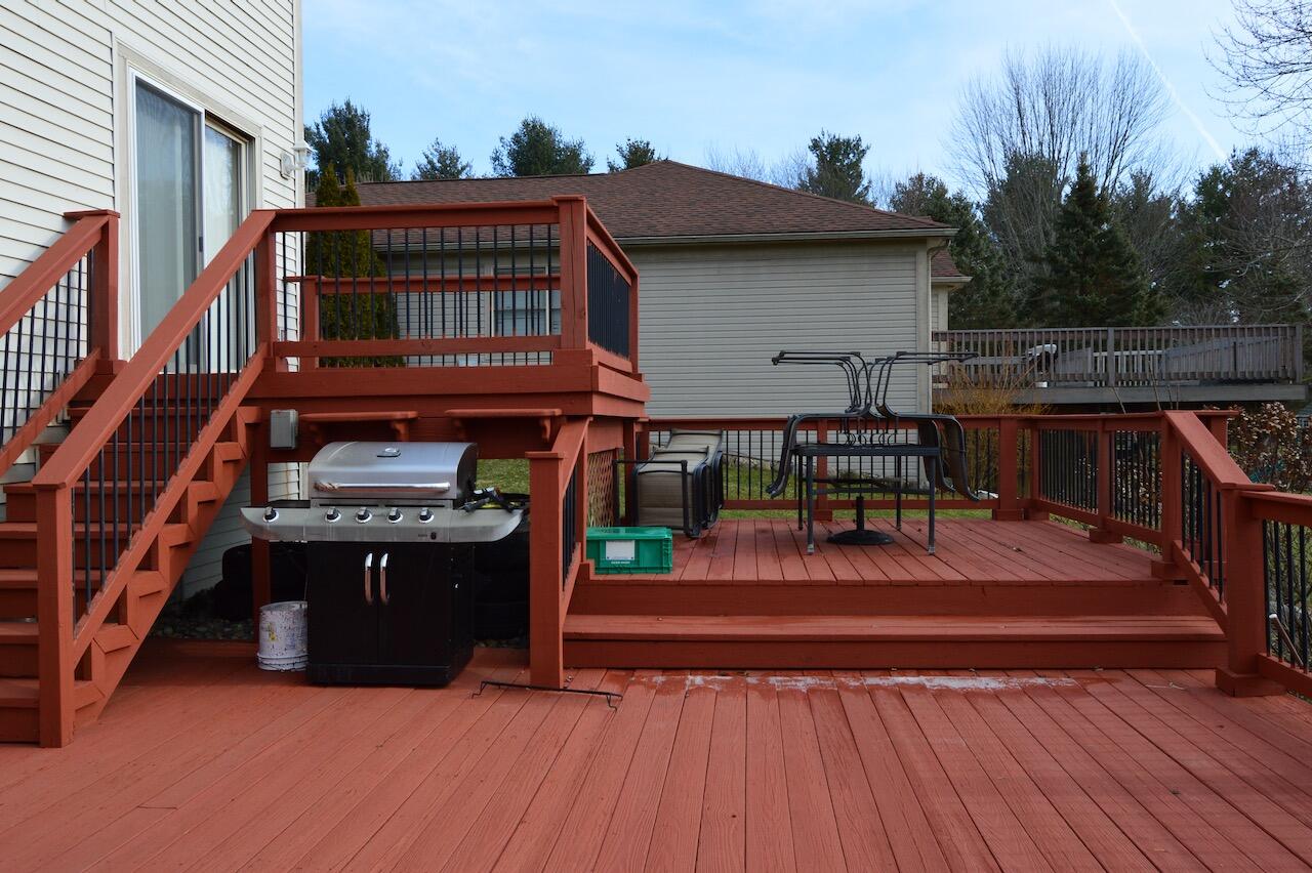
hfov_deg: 67.4
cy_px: 436
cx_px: 656
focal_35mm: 27
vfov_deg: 47.9
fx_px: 983
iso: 400
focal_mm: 18
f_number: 10
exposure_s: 1/200
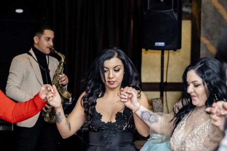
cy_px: 84
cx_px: 121
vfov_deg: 13.4
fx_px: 643
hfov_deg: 20.0
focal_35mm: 102
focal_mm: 55
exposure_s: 1/160
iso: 1250
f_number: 2.8
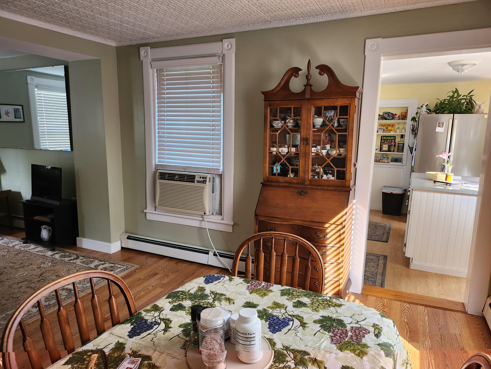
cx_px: 246
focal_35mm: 24
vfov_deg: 56.8
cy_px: 184
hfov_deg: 71.6
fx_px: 340
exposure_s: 1/120
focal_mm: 5
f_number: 1.8
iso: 320
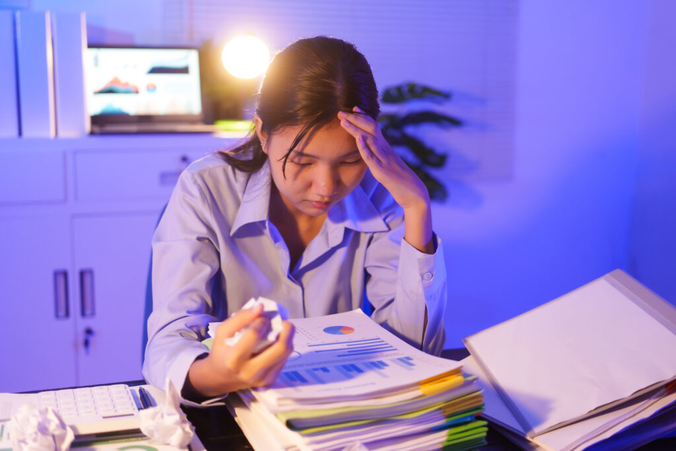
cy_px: 226
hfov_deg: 39.6
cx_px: 338
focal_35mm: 50
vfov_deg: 27.0
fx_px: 939
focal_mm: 50
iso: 1250
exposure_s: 1/100
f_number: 2.5
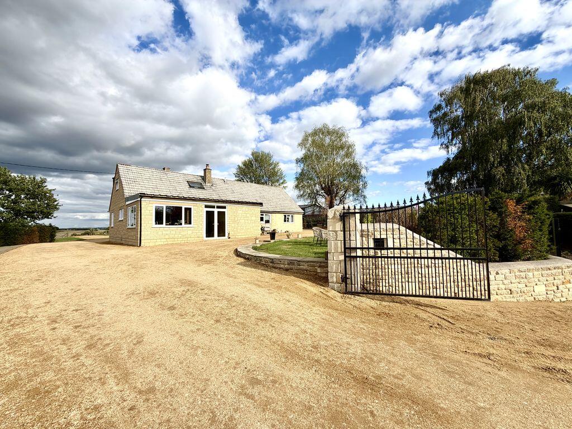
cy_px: 214
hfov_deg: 102.1
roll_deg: +0.9
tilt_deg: +3.3
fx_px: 231
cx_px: 286
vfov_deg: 85.7
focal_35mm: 14
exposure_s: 1/970
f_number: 2.2
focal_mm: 2.22
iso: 20
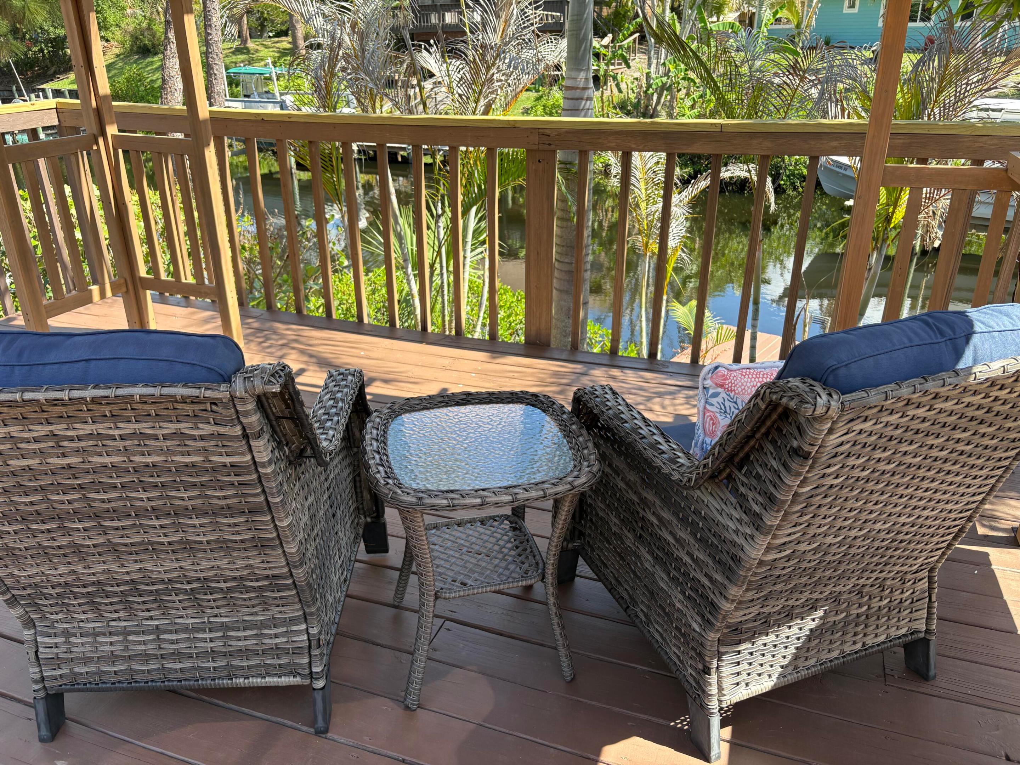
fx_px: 766
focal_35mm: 26
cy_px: 382
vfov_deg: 53.1
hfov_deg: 67.3
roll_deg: +0.3
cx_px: 510
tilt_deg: -23.7
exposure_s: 1/489
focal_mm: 5.96
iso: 50
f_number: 1.6
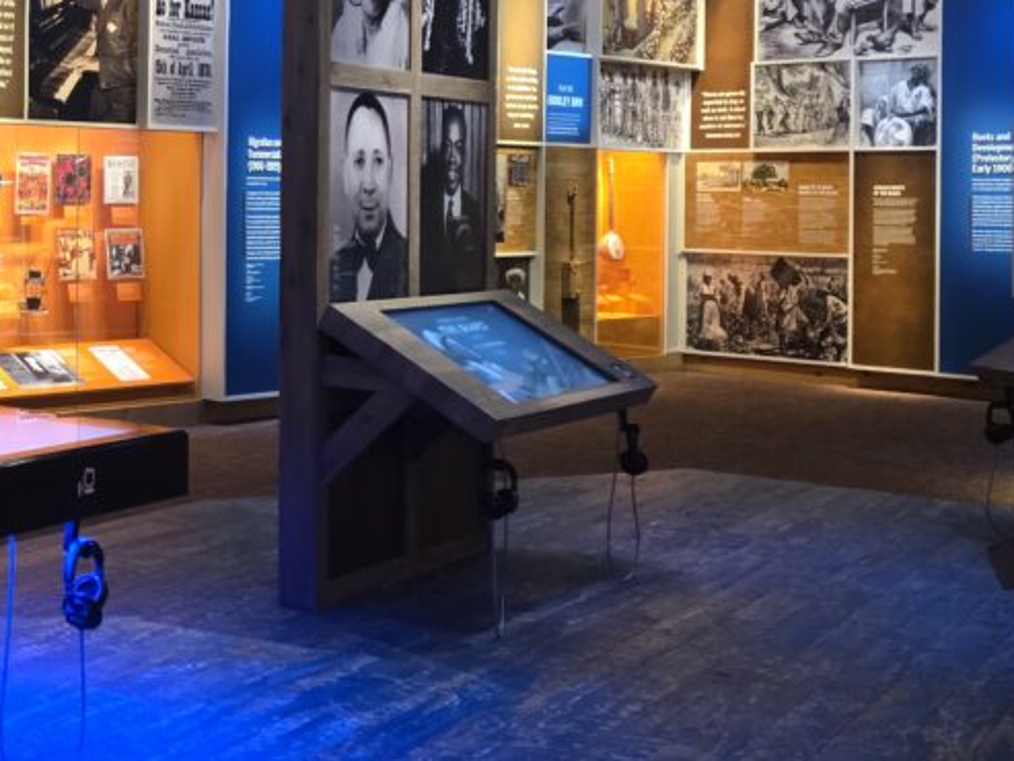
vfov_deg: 25.9
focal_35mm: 56
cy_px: 230
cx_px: -45
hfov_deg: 31.3
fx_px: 1641
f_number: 1.7
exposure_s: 1/60
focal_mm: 6.3
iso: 640
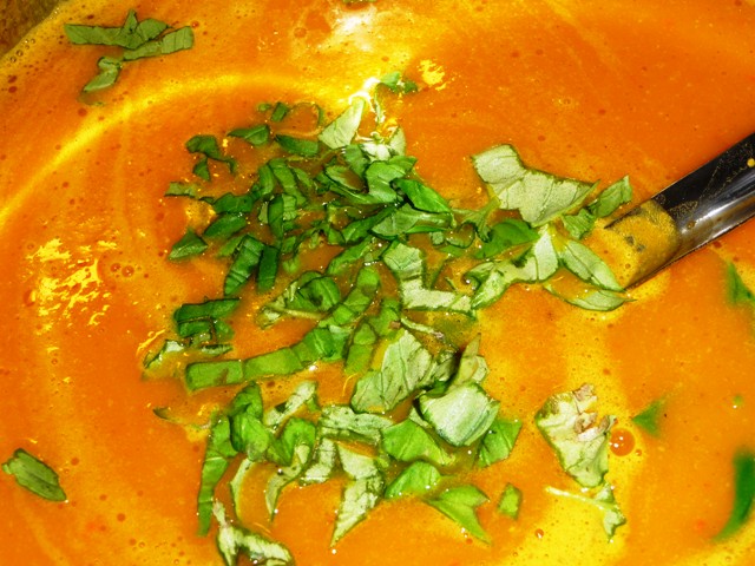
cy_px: 283
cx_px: 378
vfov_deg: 26.6
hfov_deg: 34.9
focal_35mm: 55
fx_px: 1200
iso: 100
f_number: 4.3
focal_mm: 9.3
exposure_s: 1/30
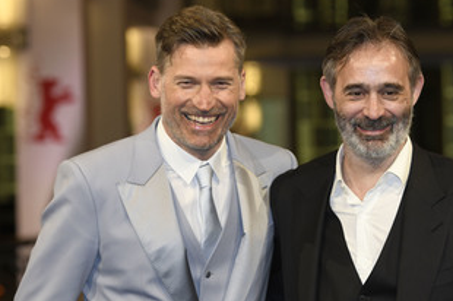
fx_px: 2124
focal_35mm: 169
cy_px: 186
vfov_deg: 8.1
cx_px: 281
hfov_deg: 12.2
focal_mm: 116
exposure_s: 1/320
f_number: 4.5
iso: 1000
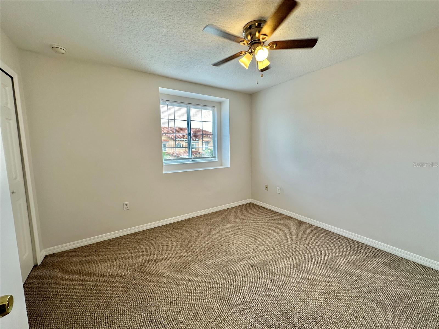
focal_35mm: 14
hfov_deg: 102.1
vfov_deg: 85.7
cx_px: 220
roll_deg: +0.1
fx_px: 178
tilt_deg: -5.4
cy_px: 164
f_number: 2.2
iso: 50
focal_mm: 2.22
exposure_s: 1/120
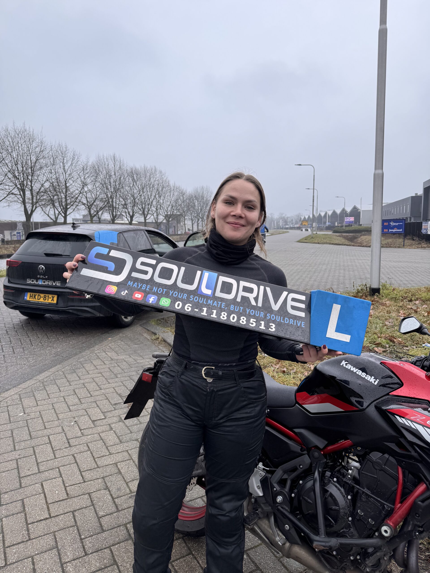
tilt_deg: -7.7
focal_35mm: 24
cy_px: 286
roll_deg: +1.8
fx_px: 398
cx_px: 215
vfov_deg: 71.6
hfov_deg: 56.8
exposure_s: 1/1366
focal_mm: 6.76
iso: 80
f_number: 1.78
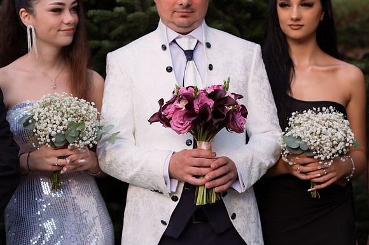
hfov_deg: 23.9
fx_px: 871
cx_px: 184
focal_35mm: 85
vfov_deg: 16.1
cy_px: 122
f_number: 4.5
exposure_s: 1/400
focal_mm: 85
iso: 320
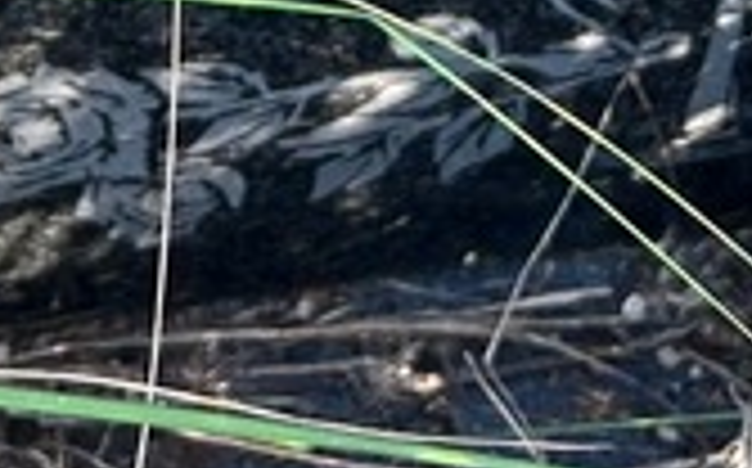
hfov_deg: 15.8
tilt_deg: -44.6
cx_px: 203
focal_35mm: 132
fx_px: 2703
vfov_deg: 8.5
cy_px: -868
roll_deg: +3.8
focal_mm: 5.7
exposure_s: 1/237
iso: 40
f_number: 1.5
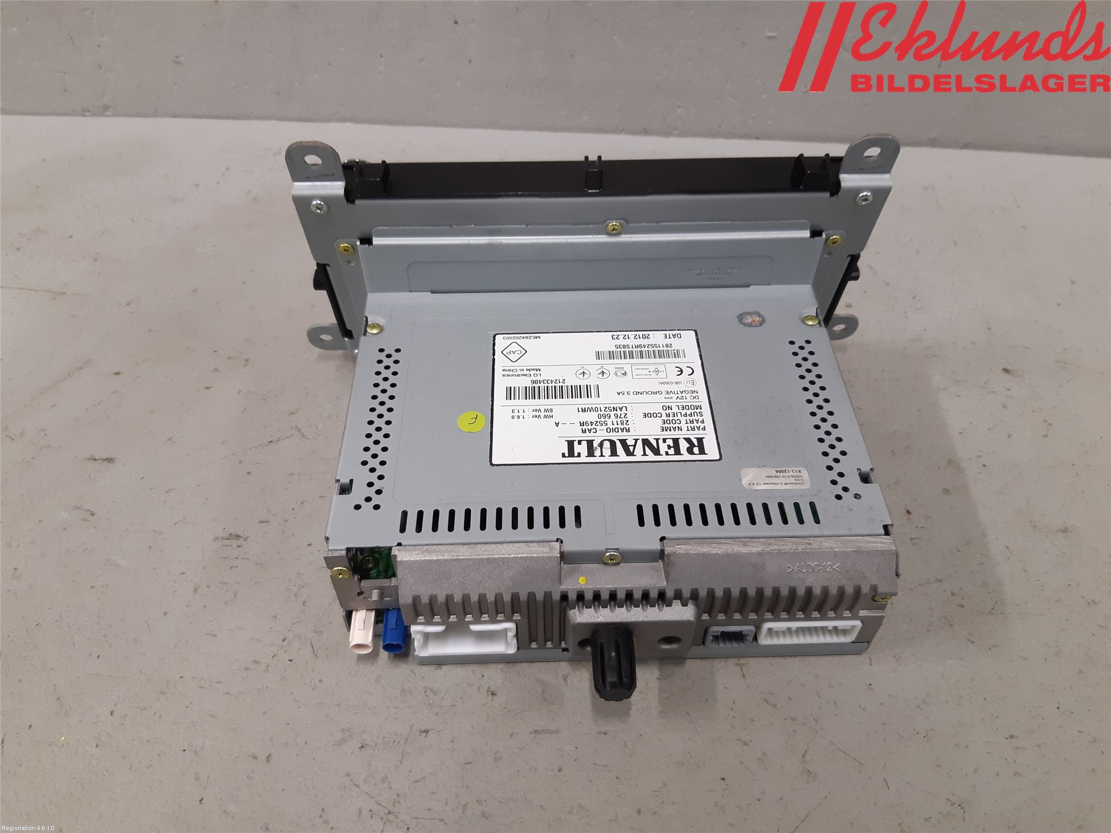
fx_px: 834
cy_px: 416
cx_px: 556
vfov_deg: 53.1
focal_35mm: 26
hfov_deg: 67.3
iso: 125
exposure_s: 1/50
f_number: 1.7
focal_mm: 3.93
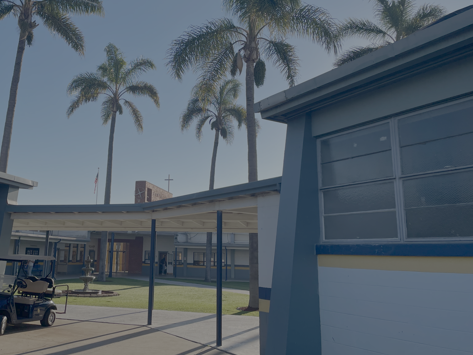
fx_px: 465
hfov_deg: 53.3
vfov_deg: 41.7
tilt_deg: +12.4
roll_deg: -1.1
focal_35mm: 34
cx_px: 172
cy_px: 158
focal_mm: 4.2
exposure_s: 1/3205
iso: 32
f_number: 1.6
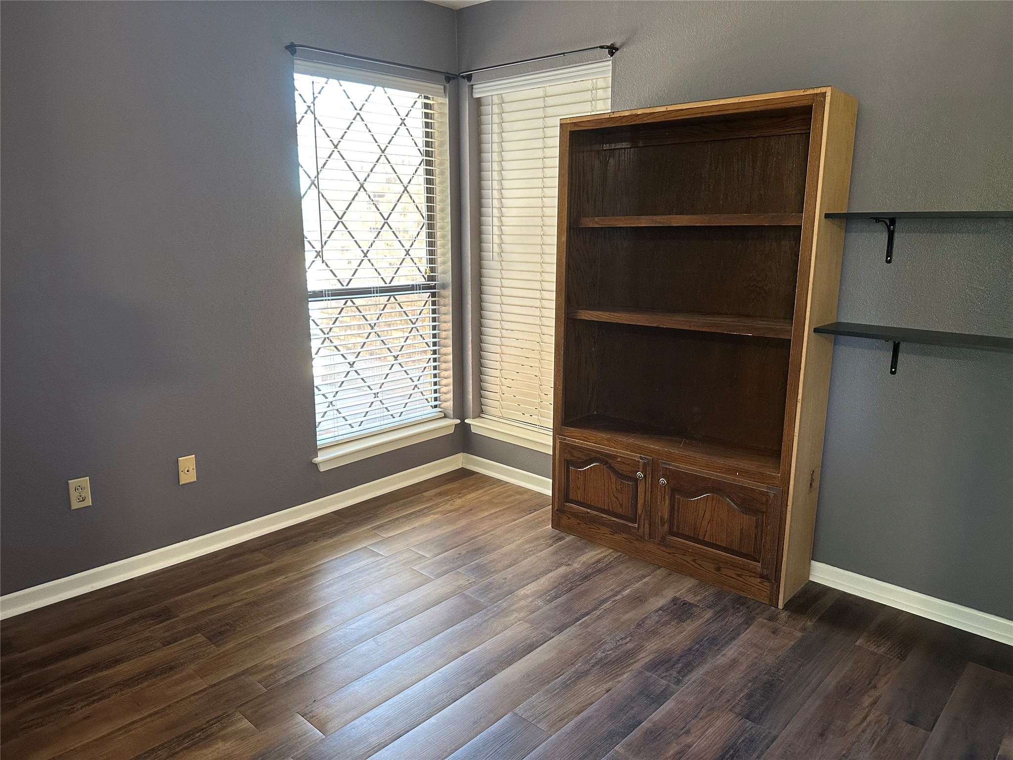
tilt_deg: -11.3
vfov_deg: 56.8
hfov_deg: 71.6
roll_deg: -0.1
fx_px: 702
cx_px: 506
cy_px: 380
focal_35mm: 24
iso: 200
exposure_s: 1/60
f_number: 1.78
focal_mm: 6.86
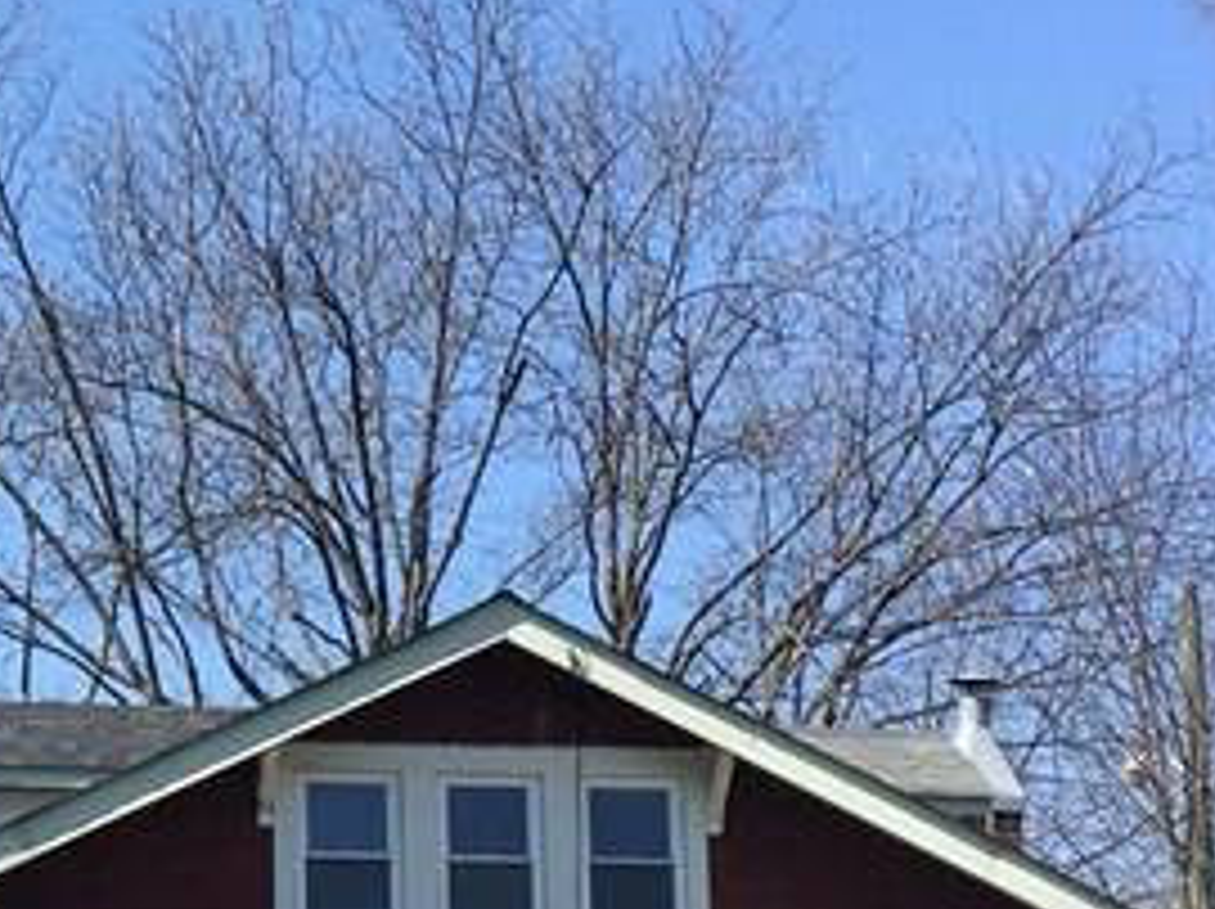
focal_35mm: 110
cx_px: -104
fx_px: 3858
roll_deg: -1.9
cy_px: 549
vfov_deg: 13.4
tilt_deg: +13.9
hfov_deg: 17.3
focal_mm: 4.15
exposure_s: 1/1163
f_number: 2.2
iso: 32
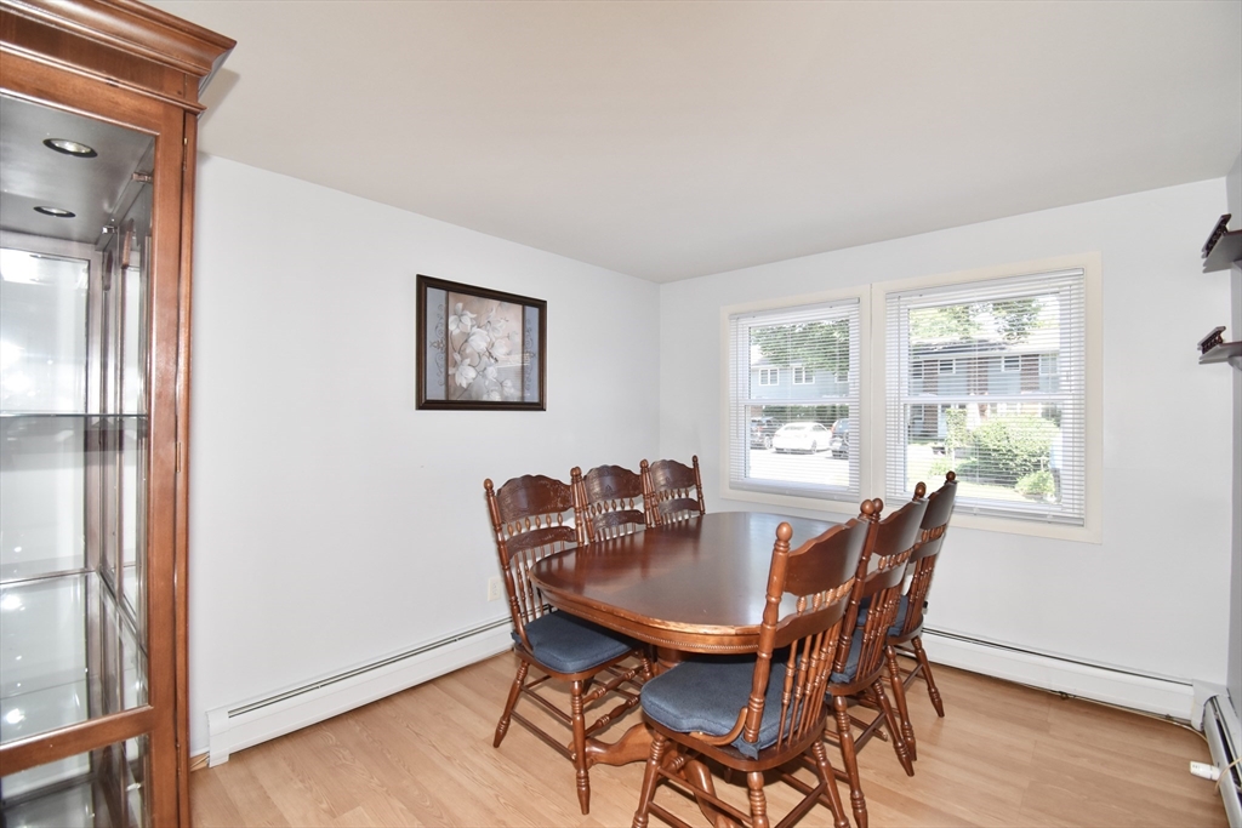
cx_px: 621
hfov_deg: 100.4
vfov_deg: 77.3
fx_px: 518
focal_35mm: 15
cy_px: 414
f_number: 5.6
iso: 720
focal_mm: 10
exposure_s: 1/125
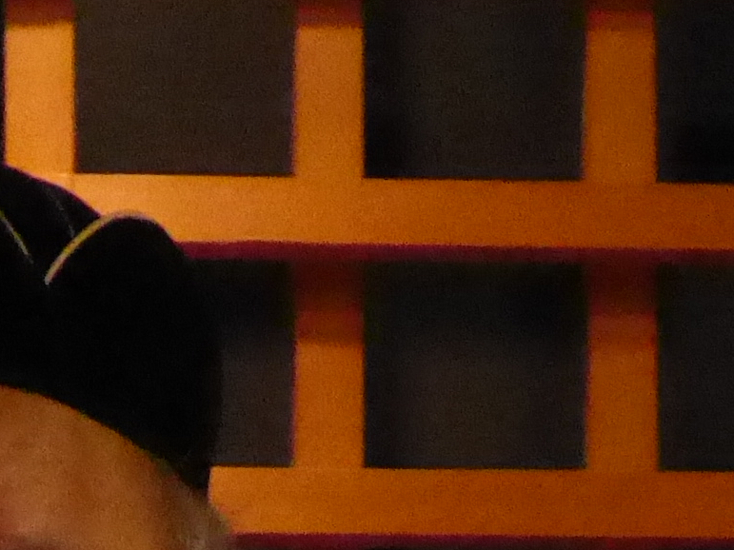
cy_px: 1565
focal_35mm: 362
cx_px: 177
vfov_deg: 4.0
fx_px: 7675
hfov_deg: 5.5
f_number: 4.1
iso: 1600
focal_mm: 9.6
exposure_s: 1/20
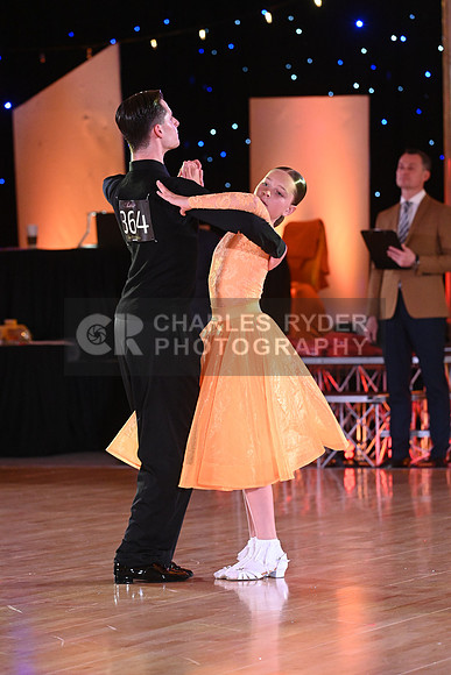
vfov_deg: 11.4
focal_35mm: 180
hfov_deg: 7.6
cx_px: 226
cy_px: 338
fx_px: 3380
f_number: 5.6
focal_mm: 180
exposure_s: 1/400
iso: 5000
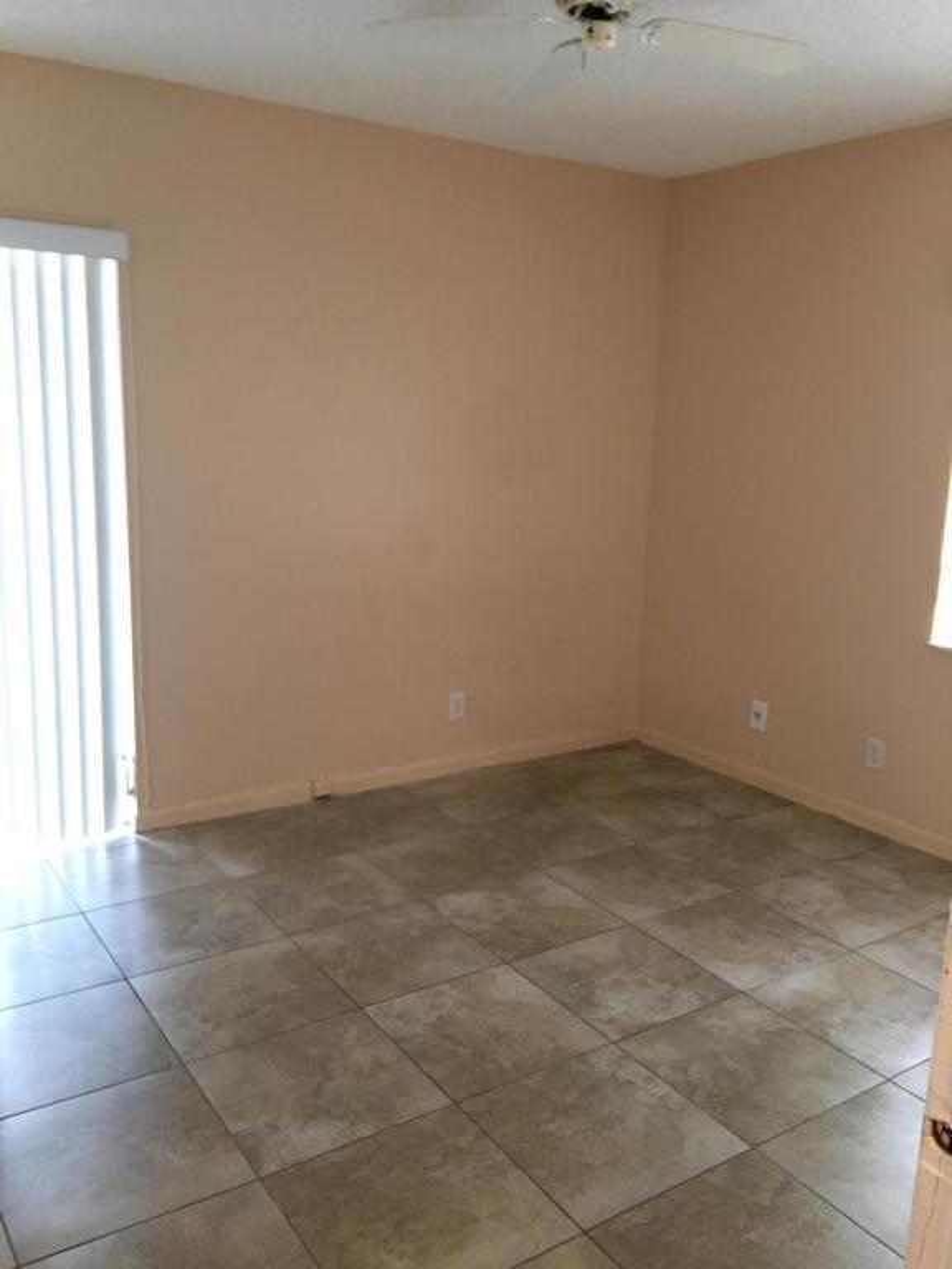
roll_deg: -1.8
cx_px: 476
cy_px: 634
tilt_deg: -10.4
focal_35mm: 29
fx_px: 1063
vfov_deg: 61.7
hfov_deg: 48.2
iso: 80
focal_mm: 4.15
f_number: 2.2
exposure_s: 1/10
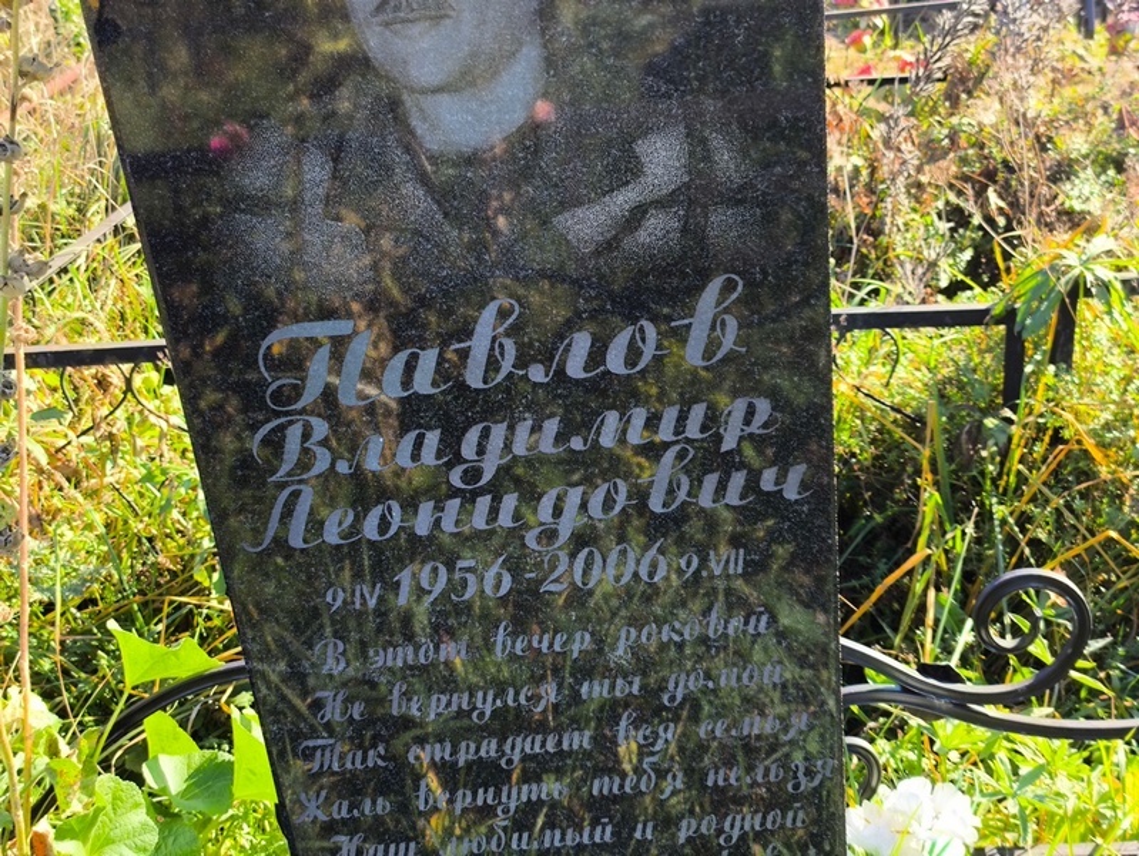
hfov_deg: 38.2
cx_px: 570
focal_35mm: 50
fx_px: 1646
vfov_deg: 29.1
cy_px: 428
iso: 50
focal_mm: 4.71
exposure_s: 1/249
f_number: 1.7
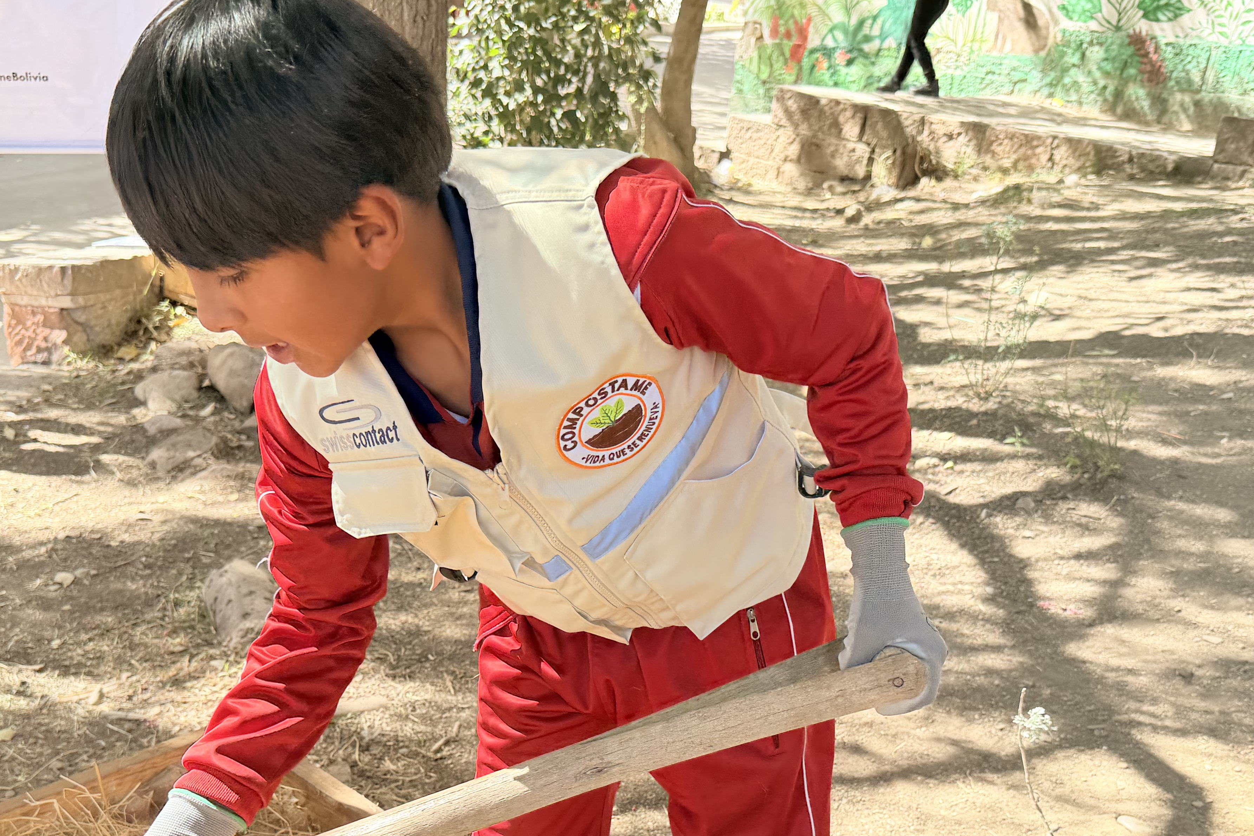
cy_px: 678
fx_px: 1393
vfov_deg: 32.4
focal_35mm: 40
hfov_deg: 48.5
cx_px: 644
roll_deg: -6.2
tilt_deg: -25.4
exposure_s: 1/735
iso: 100
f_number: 1.78
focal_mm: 6.76
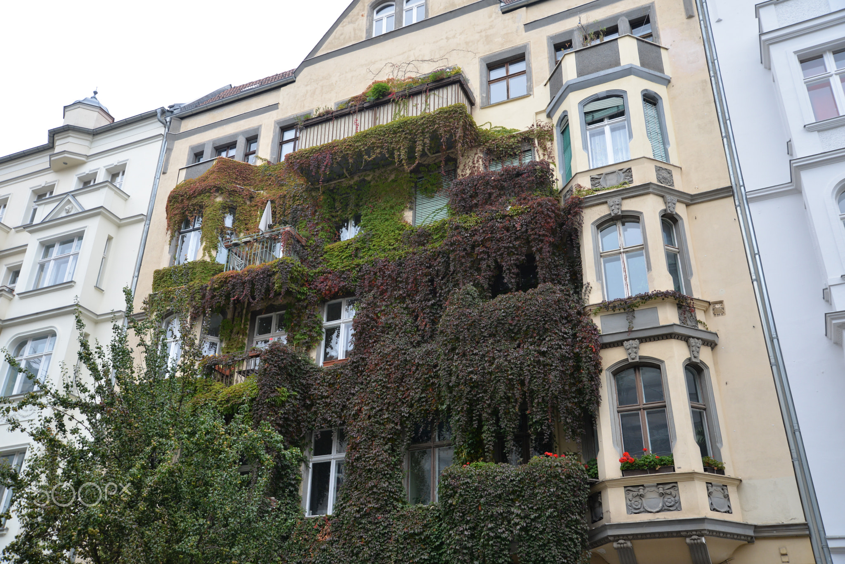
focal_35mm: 34
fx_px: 798
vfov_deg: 38.9
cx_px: 422
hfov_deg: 55.8
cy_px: 282
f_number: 5.6
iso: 400
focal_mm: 34
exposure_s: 1/125
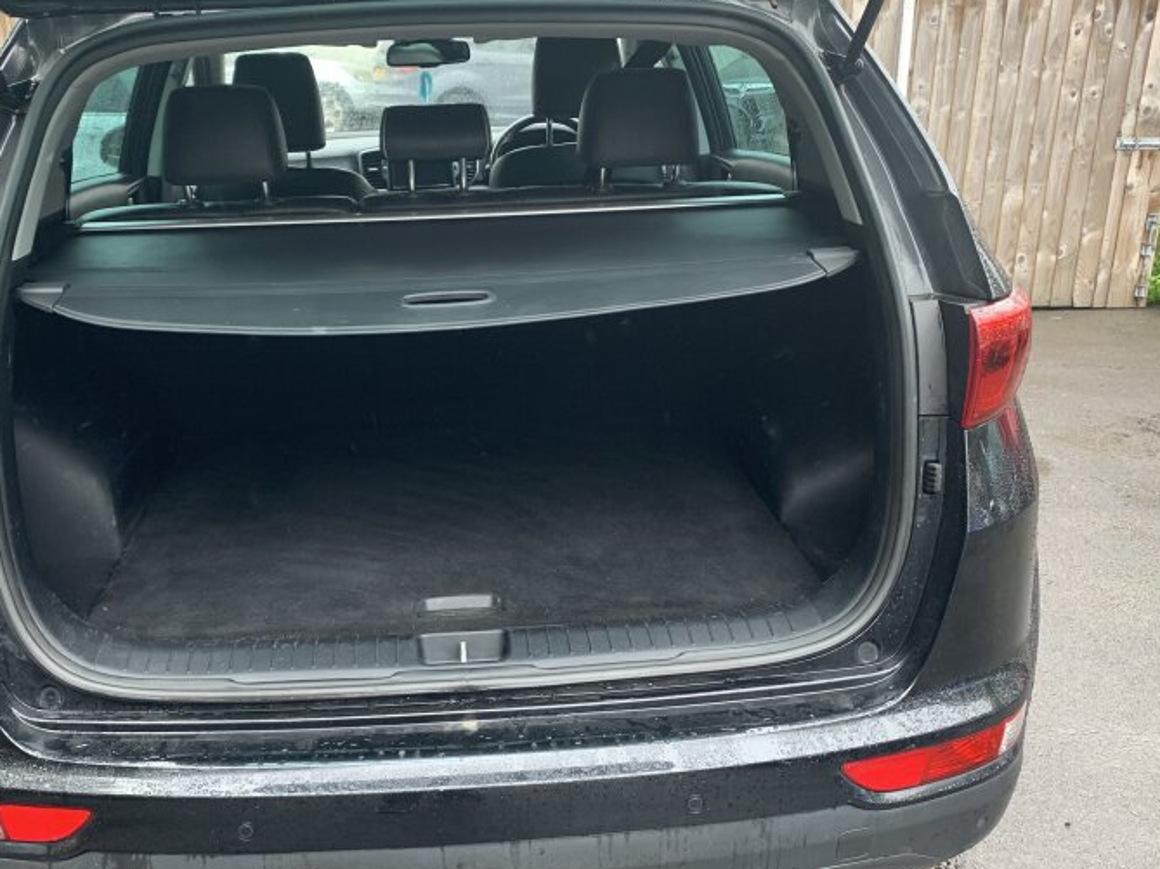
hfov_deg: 52.4
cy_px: 507
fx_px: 1172
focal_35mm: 35
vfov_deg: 40.5
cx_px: 491
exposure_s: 1/109
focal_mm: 4.25
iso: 100
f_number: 1.8
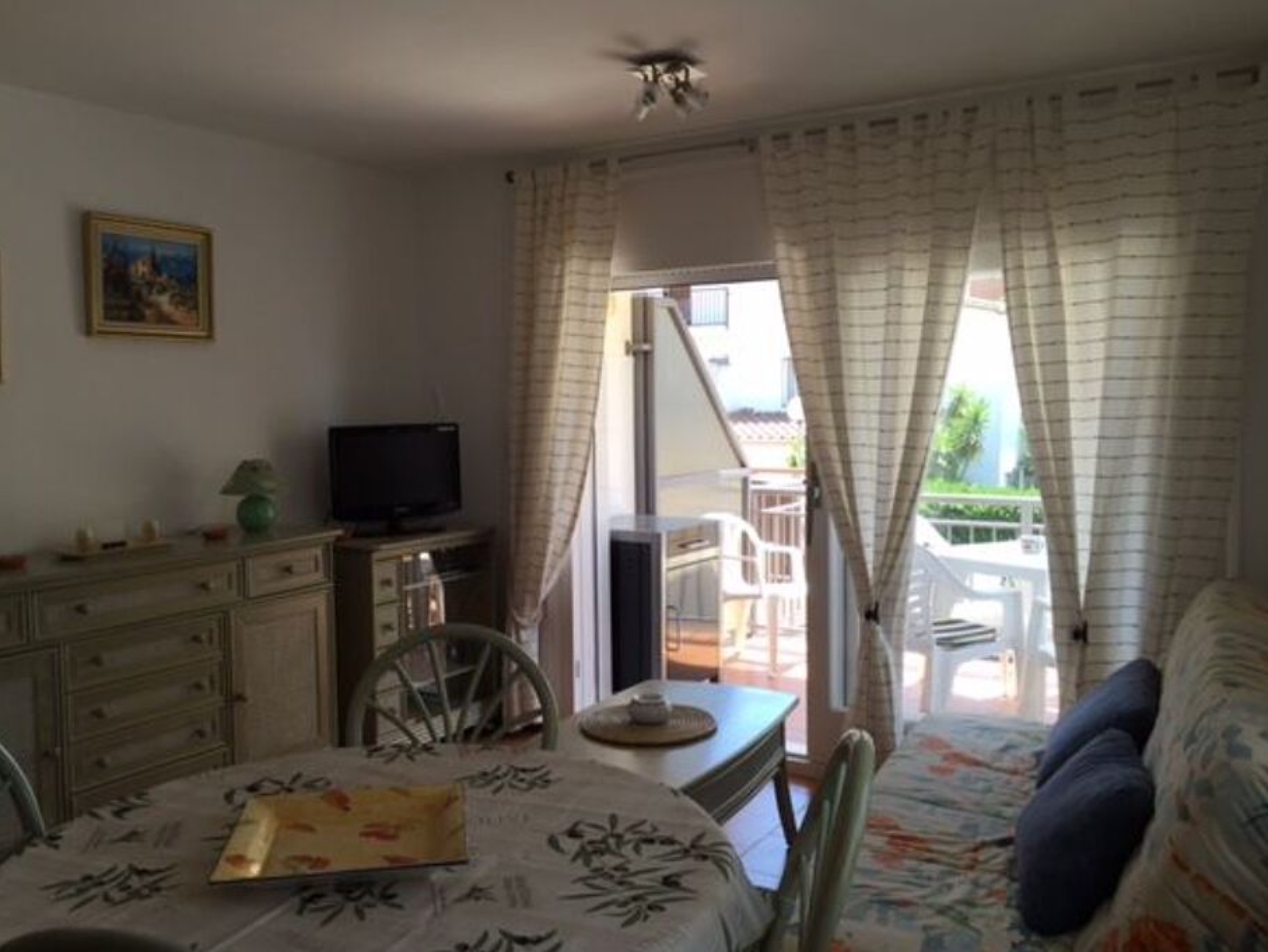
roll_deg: -0.2
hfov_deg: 56.7
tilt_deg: -4.7
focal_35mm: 32
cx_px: 586
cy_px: 503
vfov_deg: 44.2
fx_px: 1172
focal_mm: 4.15
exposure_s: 1/168
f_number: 2.2
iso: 32
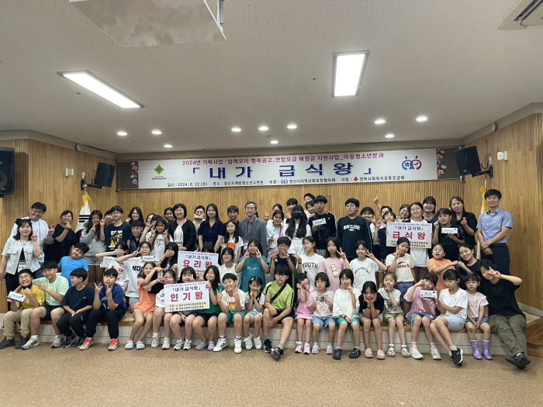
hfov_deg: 67.3
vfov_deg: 53.1
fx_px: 408
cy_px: 204
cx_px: 272
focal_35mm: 26
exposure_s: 1/60
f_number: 1.6
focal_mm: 4.2
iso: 100
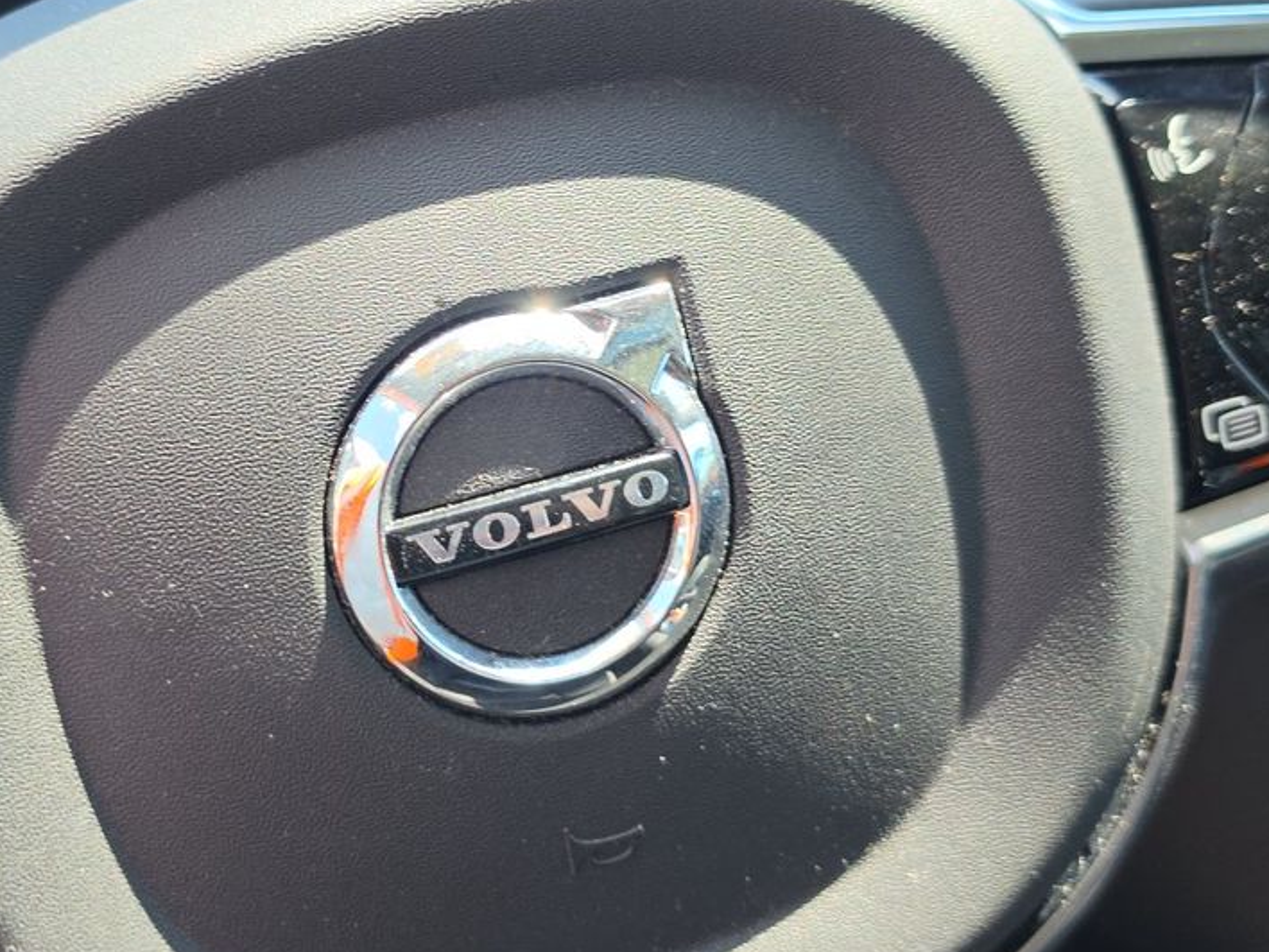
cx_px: 416
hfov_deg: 36.4
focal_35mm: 52
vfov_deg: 27.9
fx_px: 1906
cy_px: 351
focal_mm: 6.5
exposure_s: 1/132
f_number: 1.4
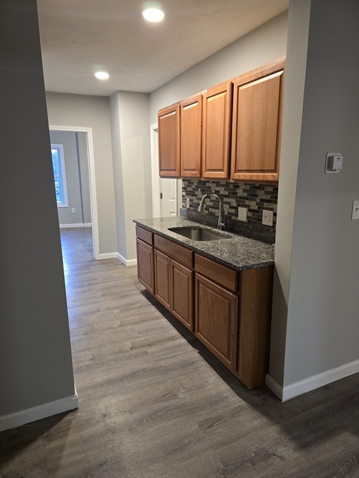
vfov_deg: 73.9
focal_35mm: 23
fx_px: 318
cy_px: 239
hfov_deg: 58.9
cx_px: 180
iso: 500
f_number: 1.7
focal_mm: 6.3
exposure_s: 1/60
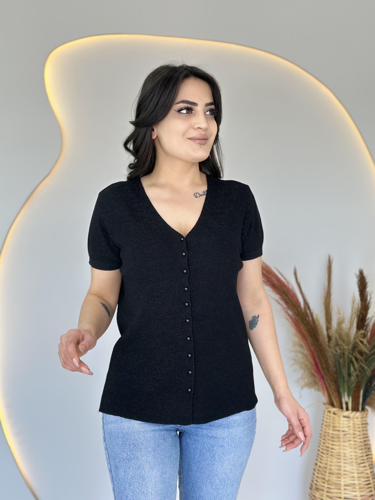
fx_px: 693
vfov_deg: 39.7
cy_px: 250
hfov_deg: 30.3
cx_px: 188
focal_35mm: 48
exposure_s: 1/171
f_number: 1.78
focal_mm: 6.86
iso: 64
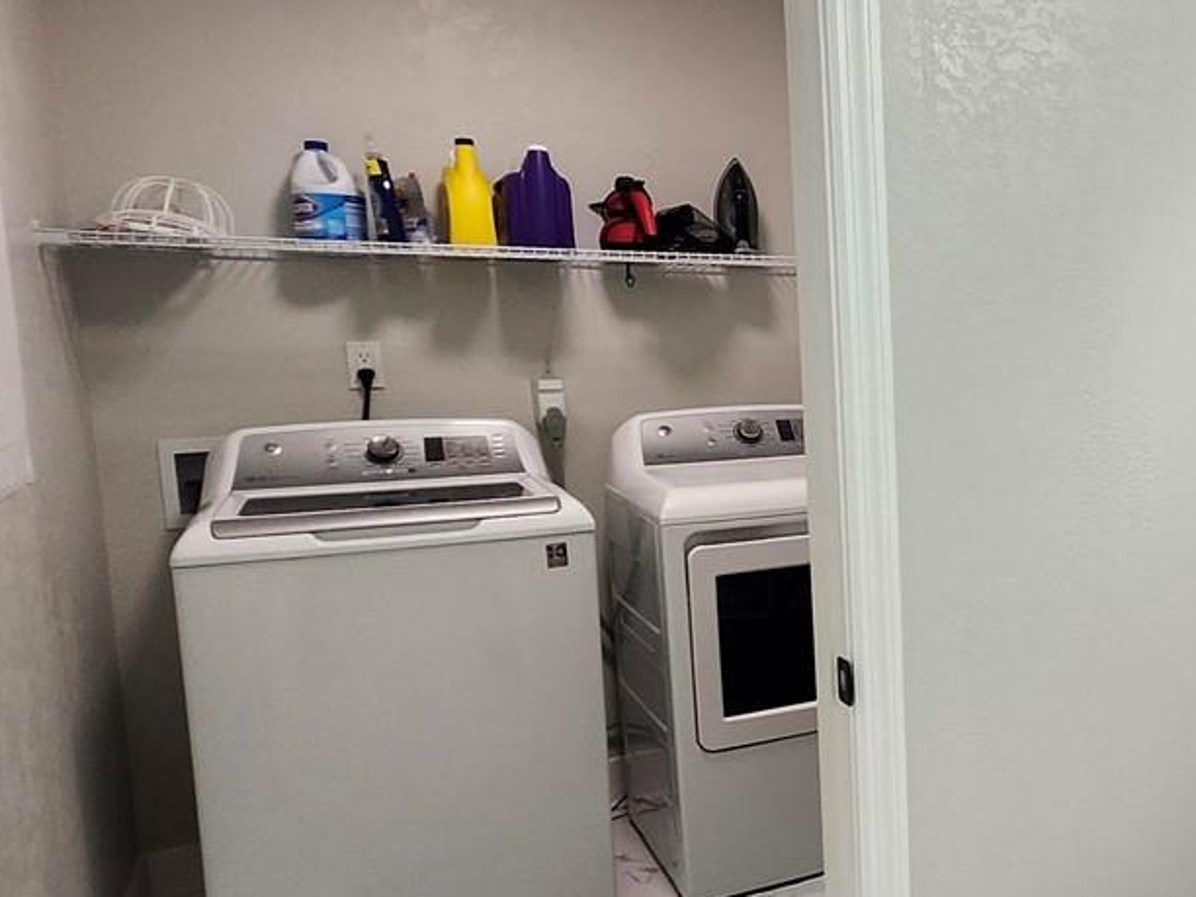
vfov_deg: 41.8
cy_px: 467
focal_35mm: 34
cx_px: 1284
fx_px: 1175
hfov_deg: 43.3
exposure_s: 1/60
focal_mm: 1.74
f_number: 2.2
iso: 125
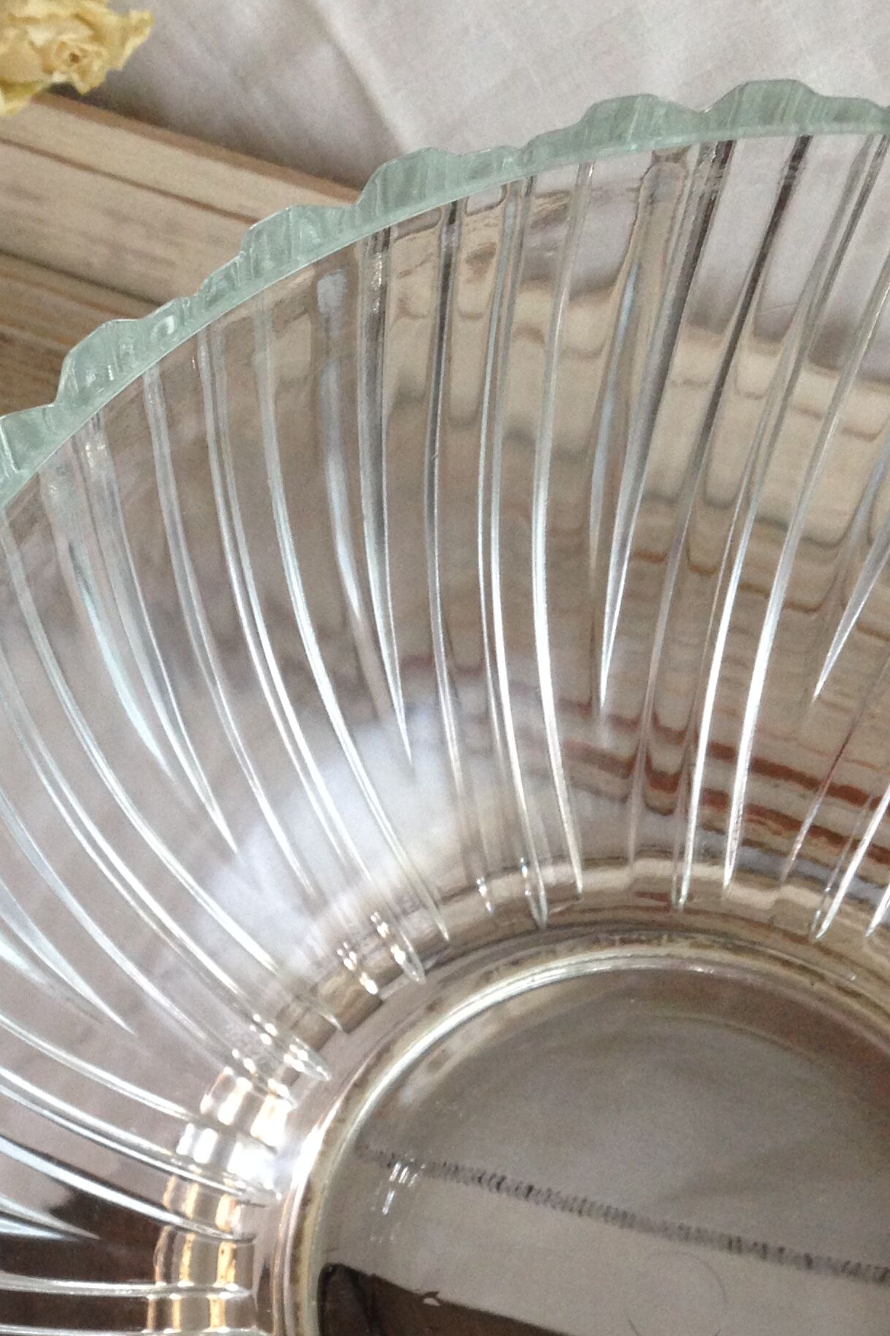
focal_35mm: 61
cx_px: 112
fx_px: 2263
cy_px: 935
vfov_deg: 32.5
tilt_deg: -71.1
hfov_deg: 21.8
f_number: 2.4
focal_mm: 4.12
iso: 160
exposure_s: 1/20
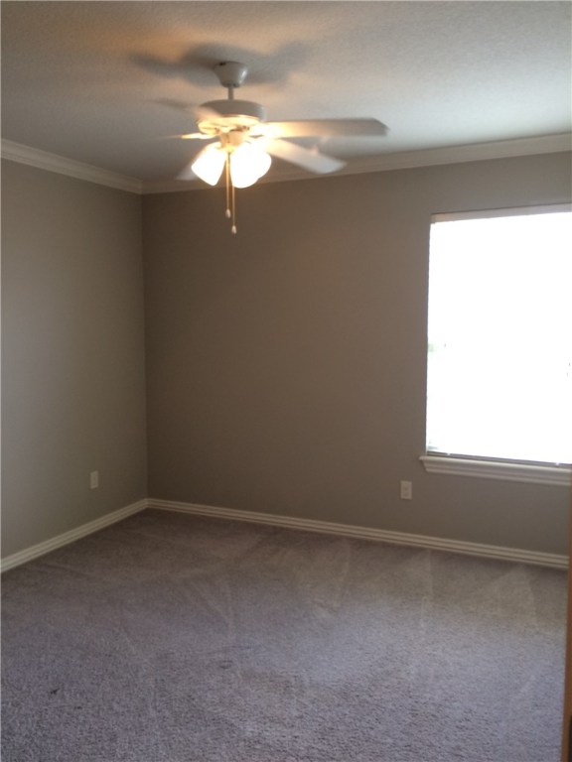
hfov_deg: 48.2
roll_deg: +1.5
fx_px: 639
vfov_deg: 61.7
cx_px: 286
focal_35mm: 29
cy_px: 381
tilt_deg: -4.9
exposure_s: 1/30
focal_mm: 4.15
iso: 80
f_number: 2.2
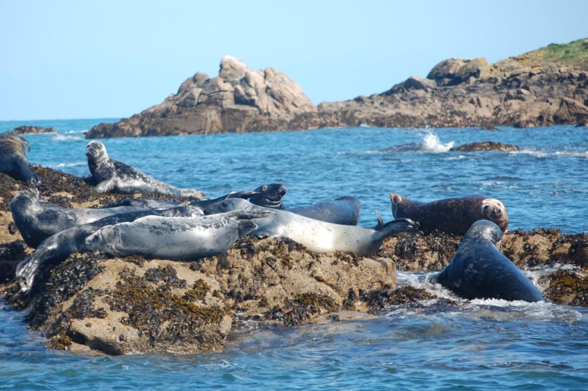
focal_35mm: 217
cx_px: 253
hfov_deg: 9.5
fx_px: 3542
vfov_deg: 6.3
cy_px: 173
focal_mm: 120
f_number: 5.6
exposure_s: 1/320
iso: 200
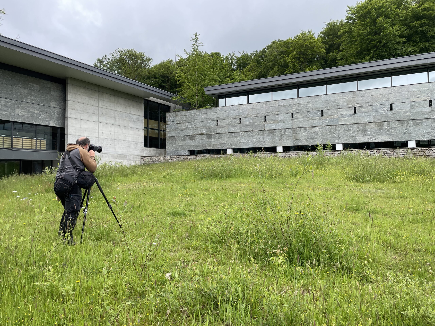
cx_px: 218
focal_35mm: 26
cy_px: 163
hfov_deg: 67.3
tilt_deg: +2.7
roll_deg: +0.3
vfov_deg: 53.1
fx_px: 327
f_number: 1.6
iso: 32
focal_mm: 4.2
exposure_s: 1/600
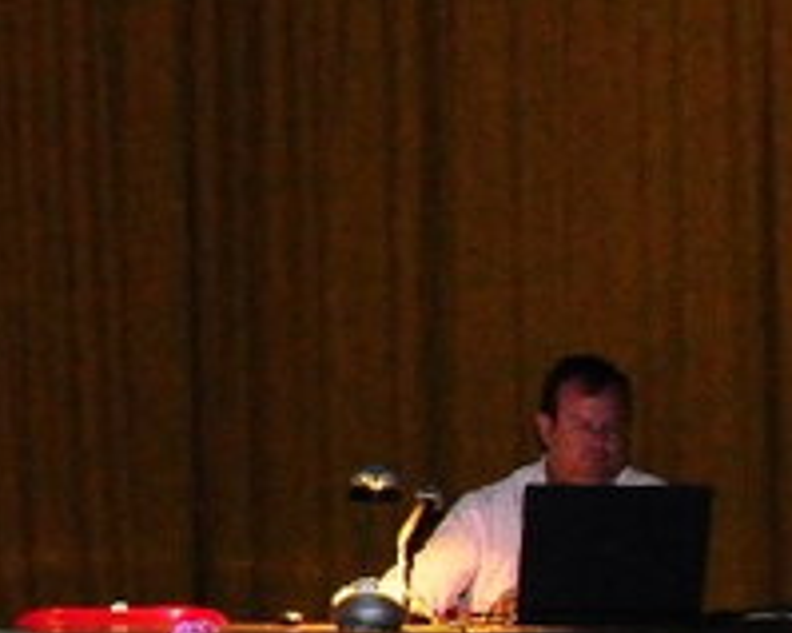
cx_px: -509
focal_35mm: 206
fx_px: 4835
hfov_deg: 9.1
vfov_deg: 7.5
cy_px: 237
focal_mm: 29
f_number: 8
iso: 3200
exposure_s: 1/60
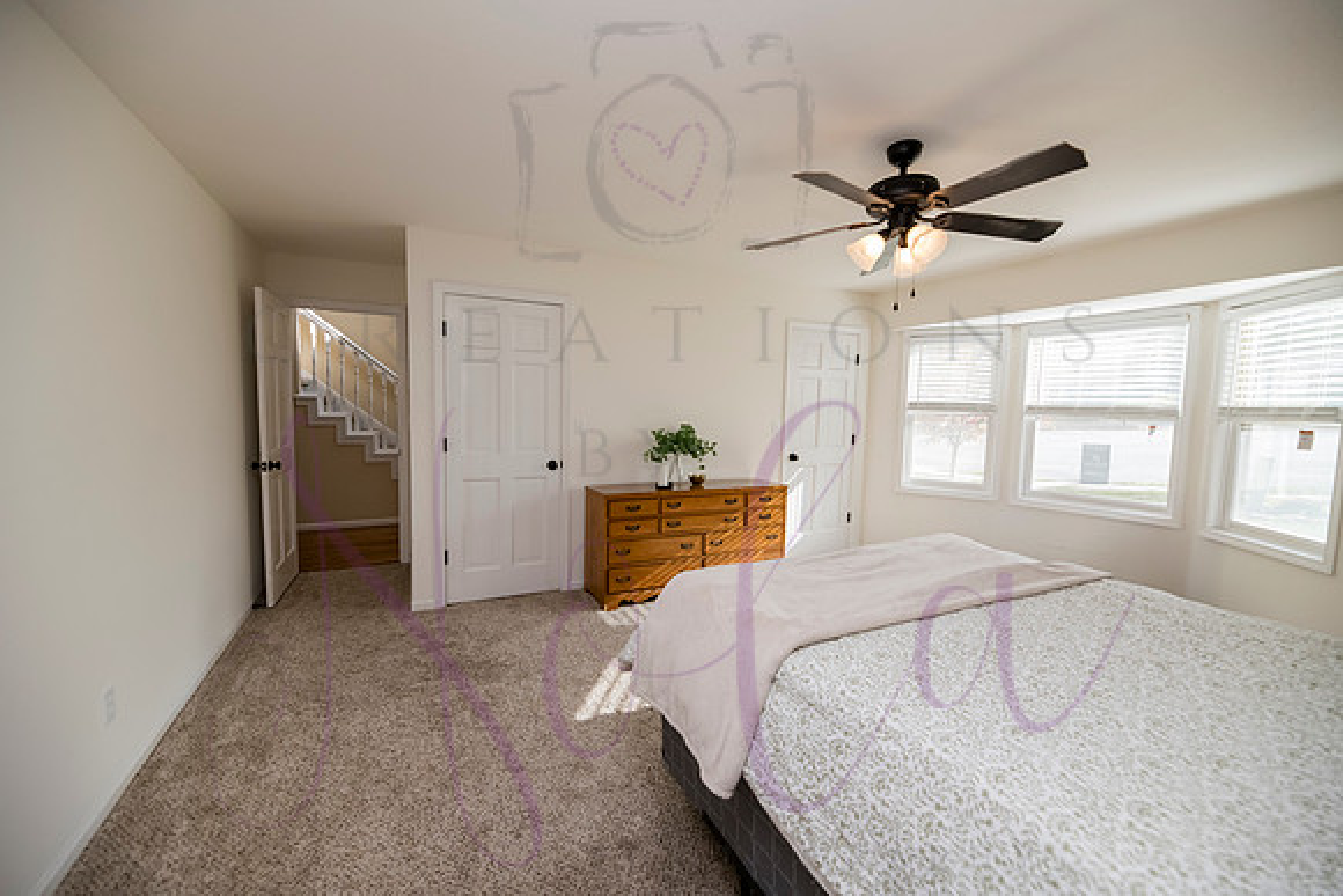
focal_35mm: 14
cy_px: 448
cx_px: 672
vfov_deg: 81.2
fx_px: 522
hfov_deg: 104.2
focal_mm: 14
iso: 800
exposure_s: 1/500
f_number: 4
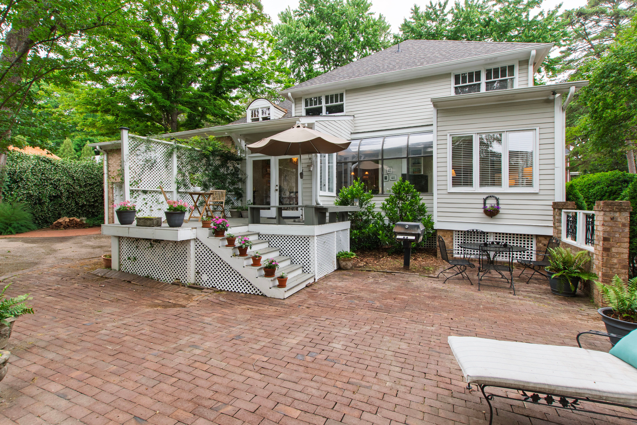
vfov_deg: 77.3
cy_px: 212
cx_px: 318
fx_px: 265
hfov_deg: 100.4
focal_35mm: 15
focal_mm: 10
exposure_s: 1/40
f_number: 8
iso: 320
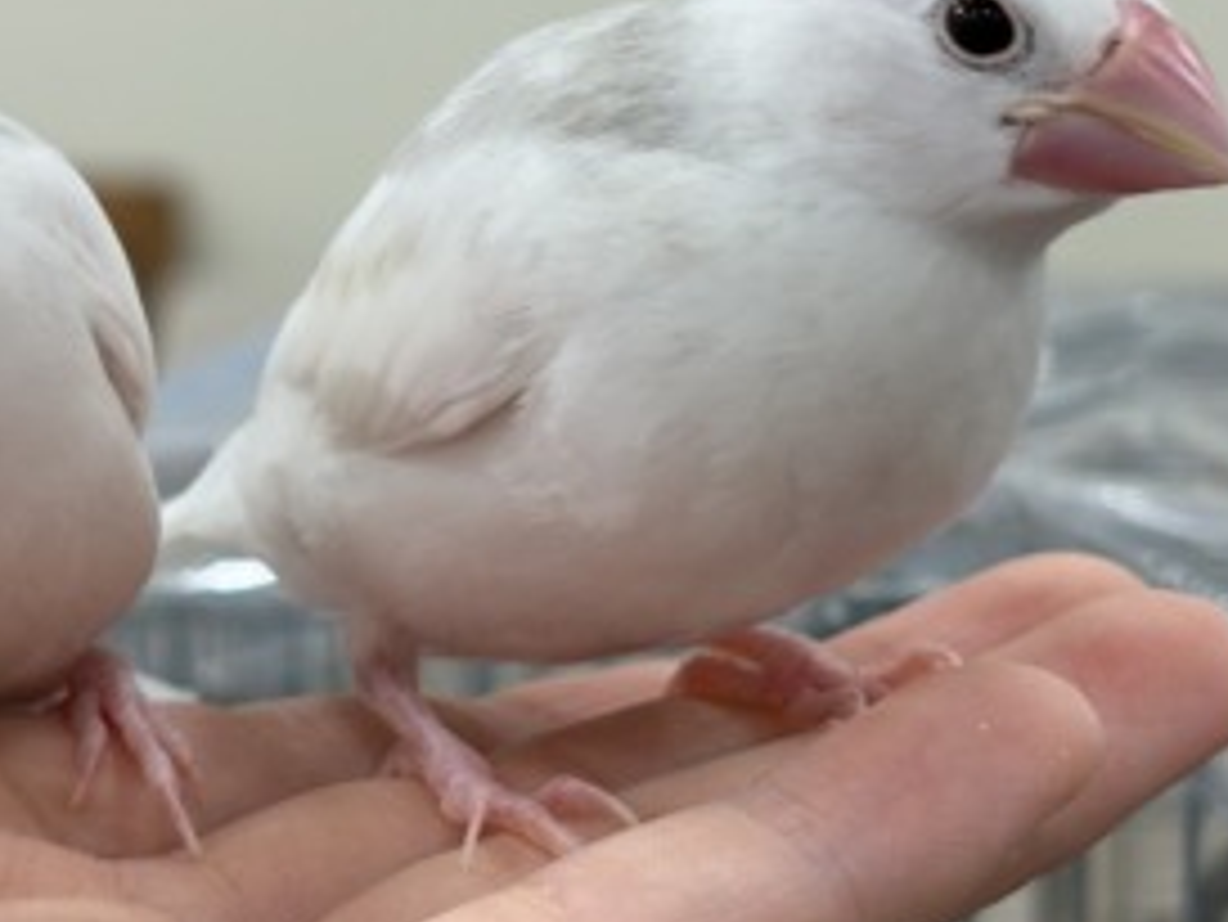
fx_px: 4330
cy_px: 369
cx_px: 495
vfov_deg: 12.2
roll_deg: +1.1
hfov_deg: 16.1
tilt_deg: -6.7
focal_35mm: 122
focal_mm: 5.96
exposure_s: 1/50
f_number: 1.6
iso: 32
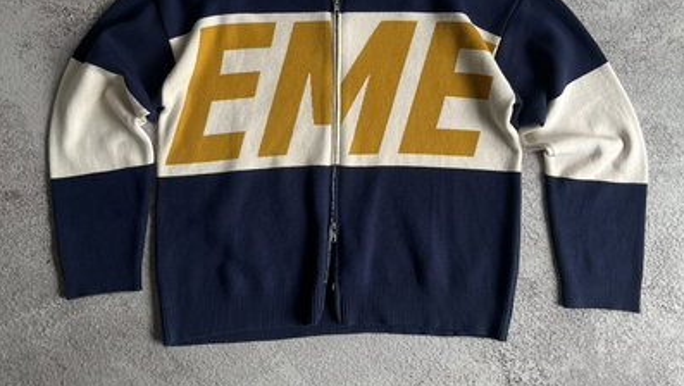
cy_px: 94
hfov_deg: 52.7
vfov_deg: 30.7
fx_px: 690
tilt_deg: -83.9
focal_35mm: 38
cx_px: 341
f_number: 1.6
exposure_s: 1/224
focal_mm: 5.1
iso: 40
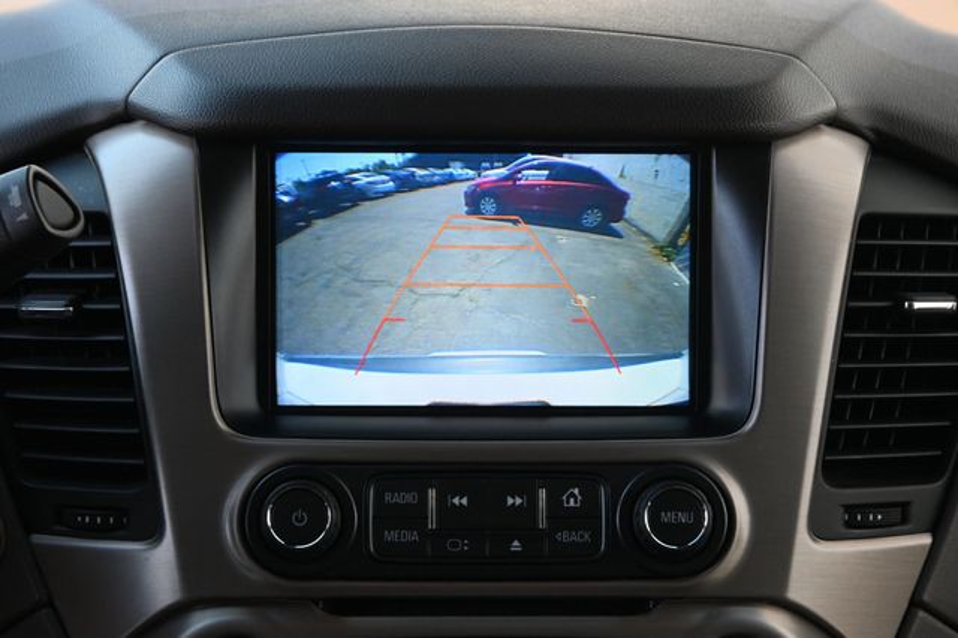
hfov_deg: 27.0
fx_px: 1995
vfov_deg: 18.2
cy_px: 319
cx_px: 479
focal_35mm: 75
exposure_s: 1/125
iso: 800
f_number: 6.3
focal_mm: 50
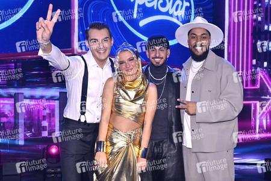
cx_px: 136
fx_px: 211
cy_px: 90
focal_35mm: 28
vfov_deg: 46.4
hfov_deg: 65.5
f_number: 4.5
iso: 640
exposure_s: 1/200
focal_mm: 28
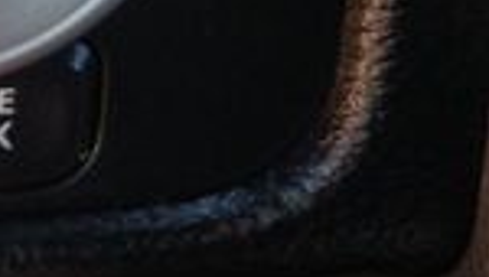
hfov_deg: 9.3
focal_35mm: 214
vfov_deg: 5.5
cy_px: -365
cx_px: -551
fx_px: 2780
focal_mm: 32
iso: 500
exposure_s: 1/60
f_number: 5
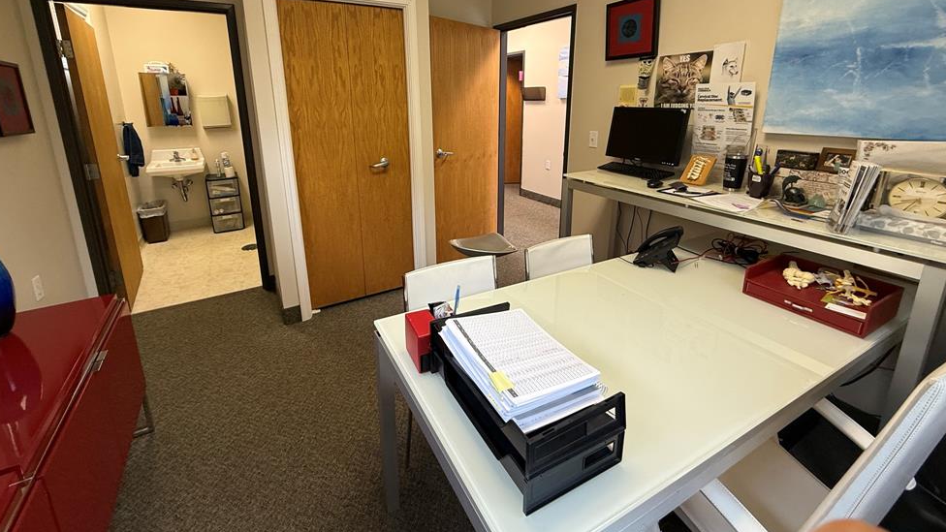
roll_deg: +0.1
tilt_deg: -12.2
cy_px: 193
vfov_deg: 65.9
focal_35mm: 16
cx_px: 457
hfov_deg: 99.3
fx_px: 401
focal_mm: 2.22
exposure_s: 1/60
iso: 200
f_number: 2.2
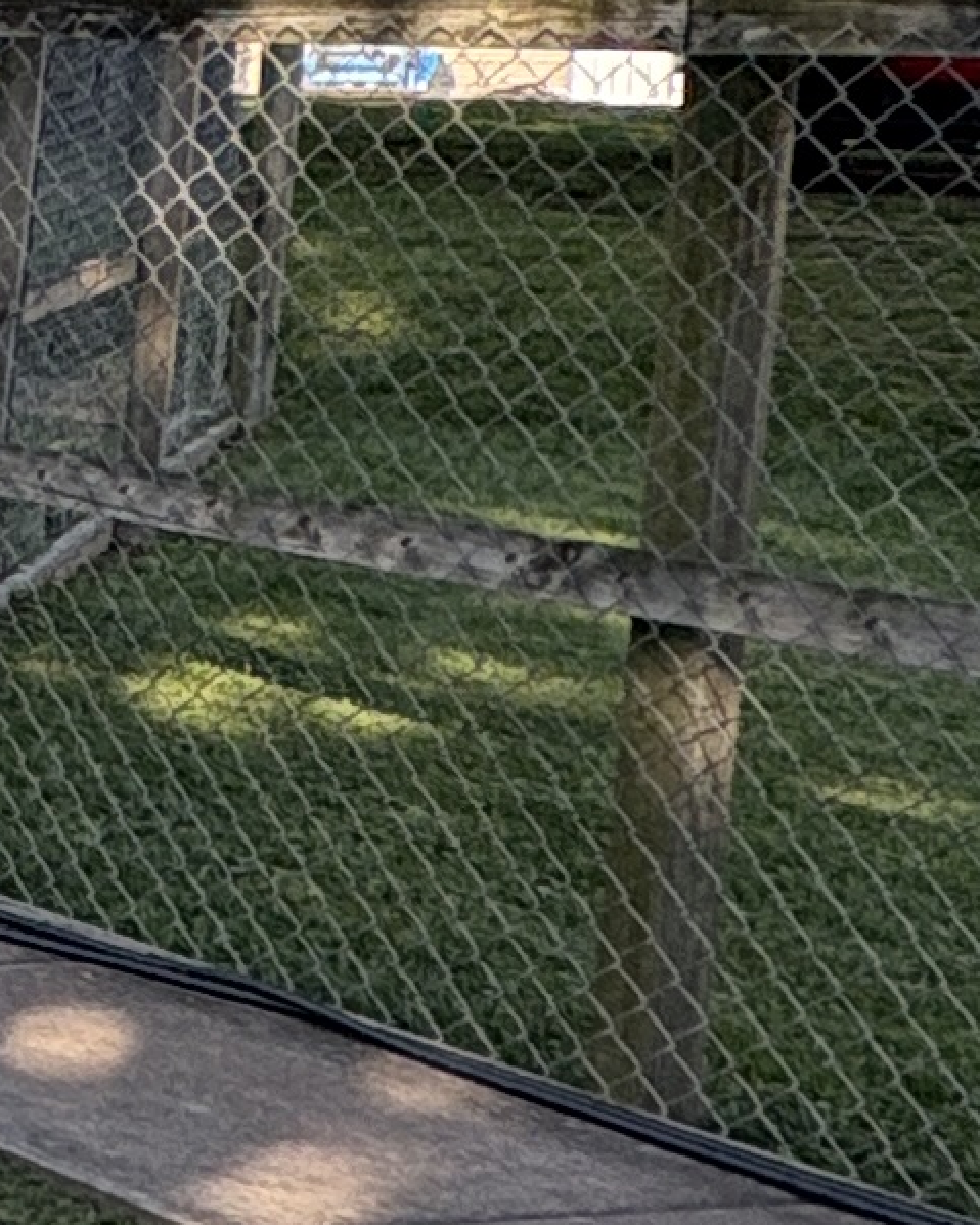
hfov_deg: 10.1
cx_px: -2244
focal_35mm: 92
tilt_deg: -5.7
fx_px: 3336
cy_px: 274
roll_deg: +0.4
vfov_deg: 20.6
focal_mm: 2.22
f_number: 2.2
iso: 40
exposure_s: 1/681
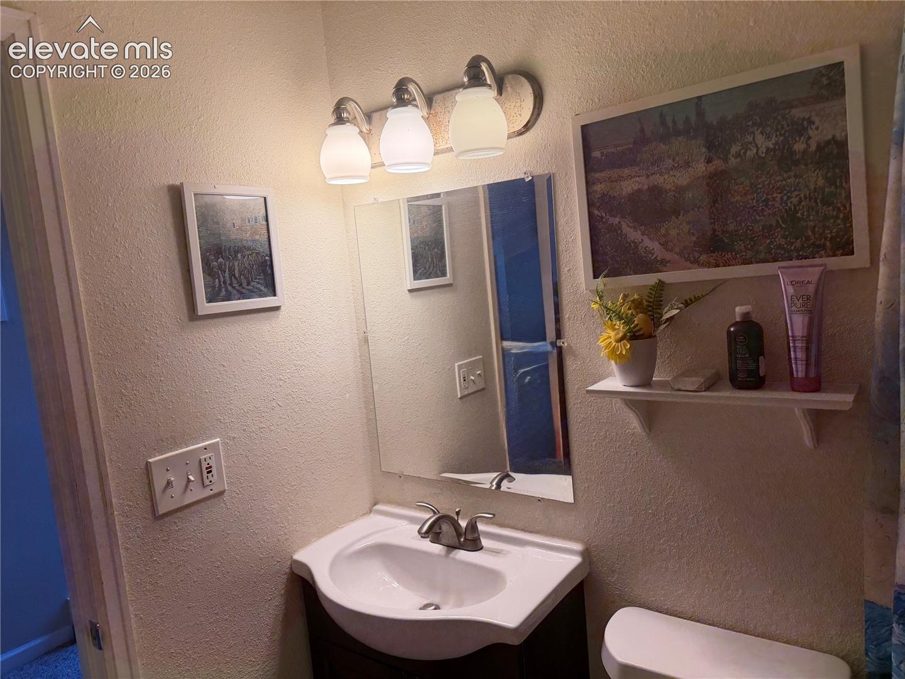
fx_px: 627
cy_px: 340
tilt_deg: -5.5
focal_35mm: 24
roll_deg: +5.8
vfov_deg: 56.8
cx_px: 452
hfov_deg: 71.6
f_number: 1.78
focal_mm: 6.76
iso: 160
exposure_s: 1/132
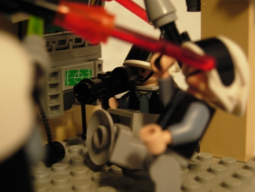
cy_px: 96
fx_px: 457
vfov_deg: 23.7
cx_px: 128
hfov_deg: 31.2
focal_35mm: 62
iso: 200
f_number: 3.5
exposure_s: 1/3.8
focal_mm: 12.9
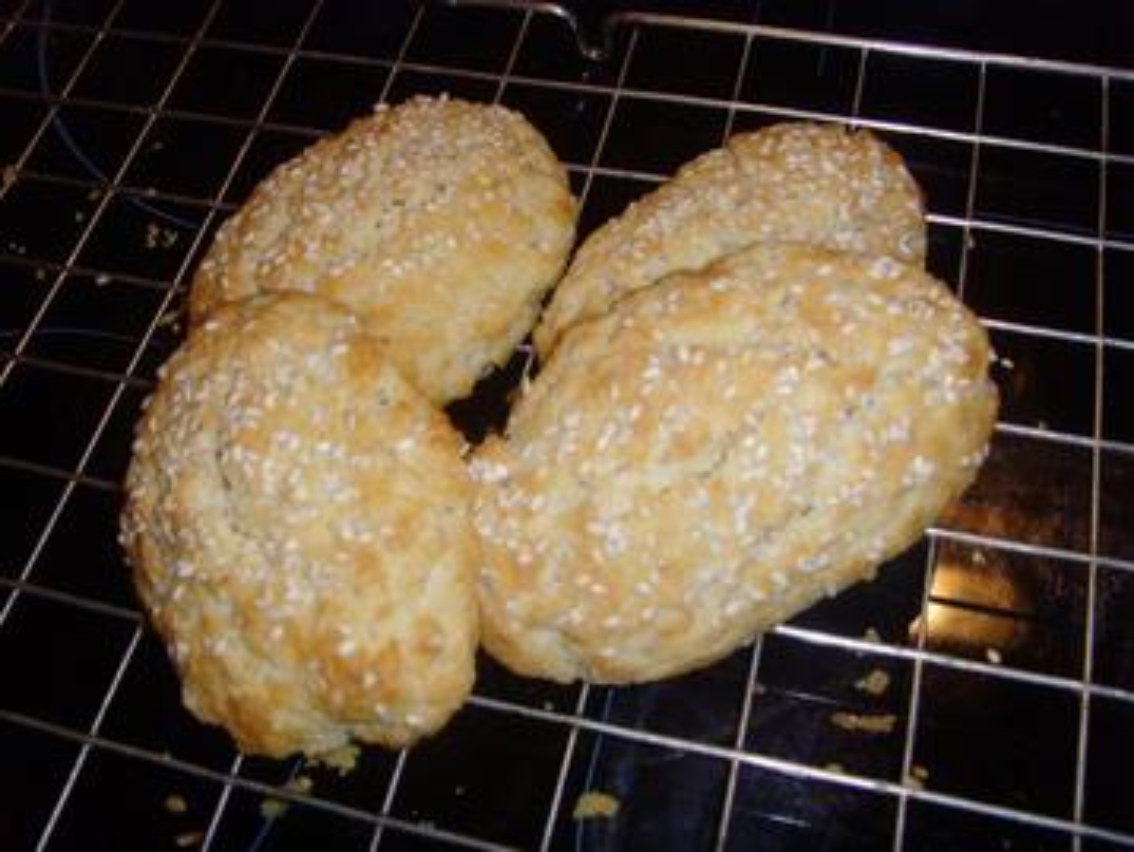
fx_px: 1278
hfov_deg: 47.8
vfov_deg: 36.9
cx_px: 567
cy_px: 426
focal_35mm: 39
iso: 200
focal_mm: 6.6
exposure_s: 1/45
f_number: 3.5
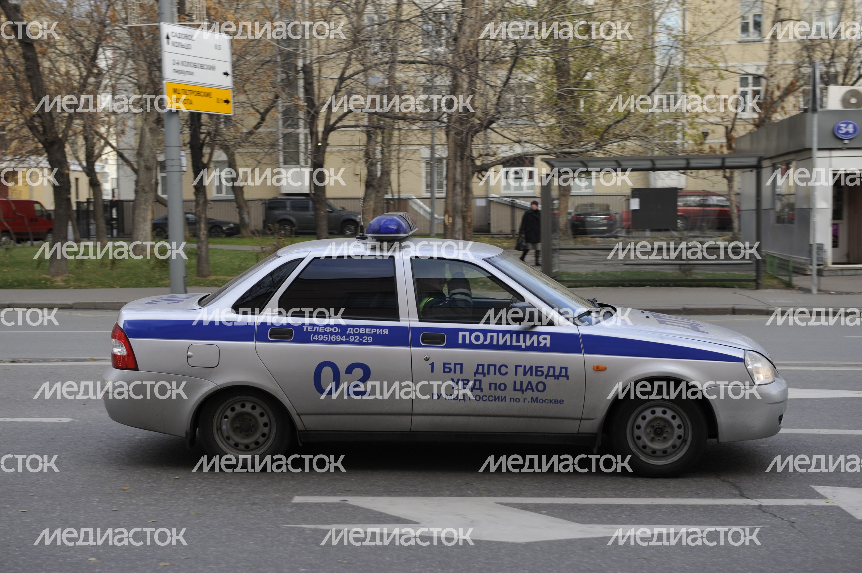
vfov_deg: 23.4
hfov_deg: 34.5
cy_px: 286
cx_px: 431
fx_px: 1388
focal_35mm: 58
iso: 320
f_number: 4.5
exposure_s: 1/320
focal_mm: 58
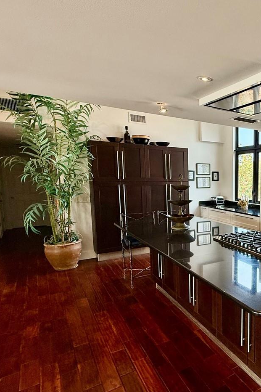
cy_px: 212
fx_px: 272
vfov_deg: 71.4
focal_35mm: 25
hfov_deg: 44.2
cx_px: 257
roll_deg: -0.8
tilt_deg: -6.8
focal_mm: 2.22
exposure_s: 1/120
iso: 100
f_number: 2.2
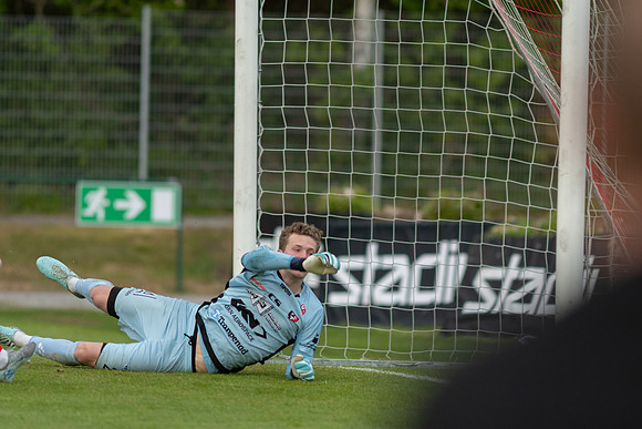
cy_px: 214
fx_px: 8027
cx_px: 321
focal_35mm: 450
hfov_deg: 4.6
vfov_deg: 3.1
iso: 720
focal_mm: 300
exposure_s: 1/1250
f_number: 3.2
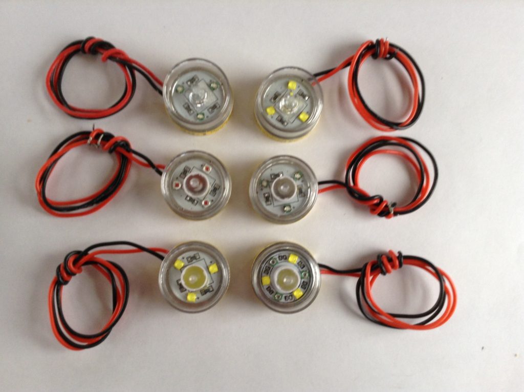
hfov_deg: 55.4
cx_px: 262
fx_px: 499
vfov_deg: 42.8
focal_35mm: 33
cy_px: 196
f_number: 2.4
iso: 50
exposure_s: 1/24
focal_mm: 3.3
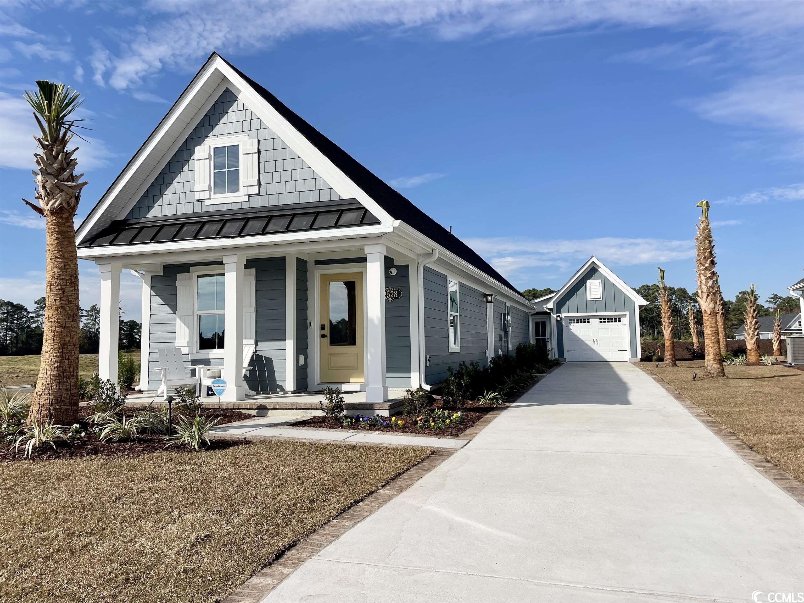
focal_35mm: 26
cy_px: 302
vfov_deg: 53.1
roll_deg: +1.9
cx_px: 402
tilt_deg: +5.8
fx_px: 604
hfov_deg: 67.3
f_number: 1.6
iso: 32
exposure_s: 1/6135
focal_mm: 4.2
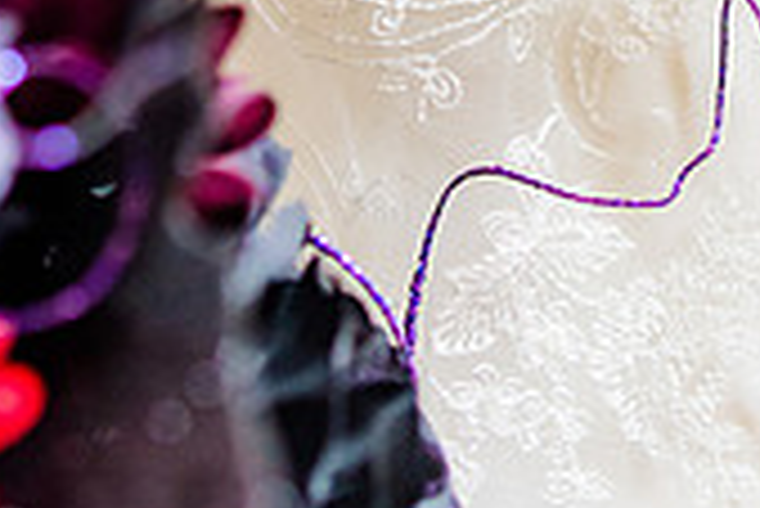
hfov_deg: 14.6
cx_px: 355
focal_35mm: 140
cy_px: -360
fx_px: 2958
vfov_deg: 9.4
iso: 800
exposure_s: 1/100
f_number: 2.2
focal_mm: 35
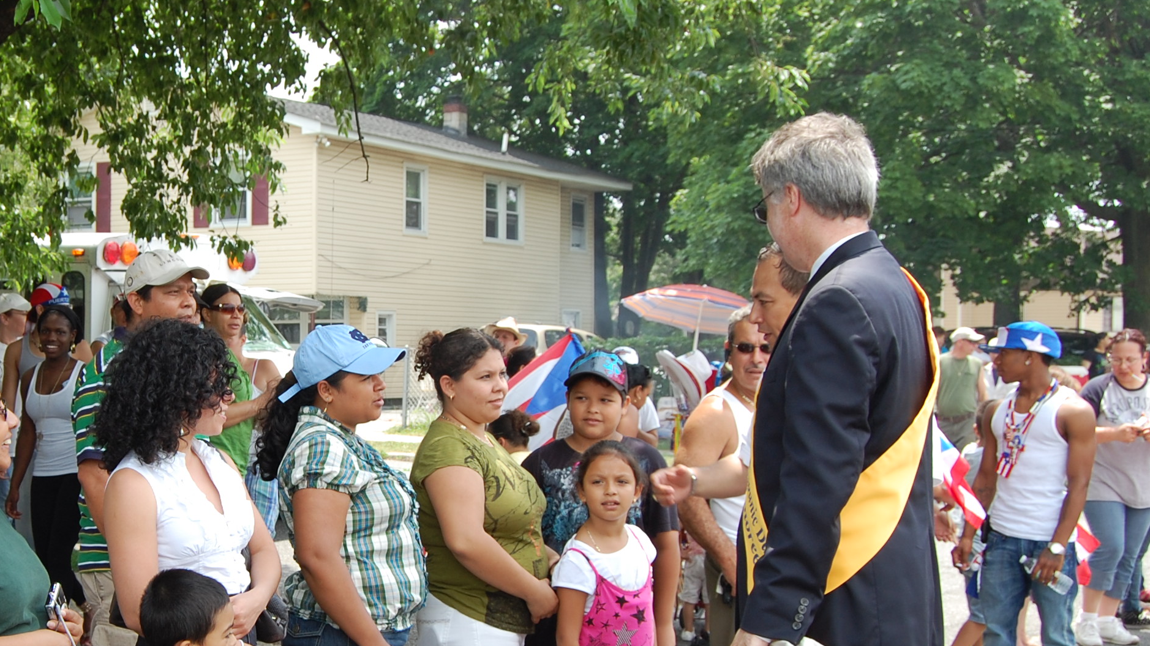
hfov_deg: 35.3
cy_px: 437
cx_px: 278
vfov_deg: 20.7
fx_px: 1764
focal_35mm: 58
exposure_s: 1/200
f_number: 7.1
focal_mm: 23
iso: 200
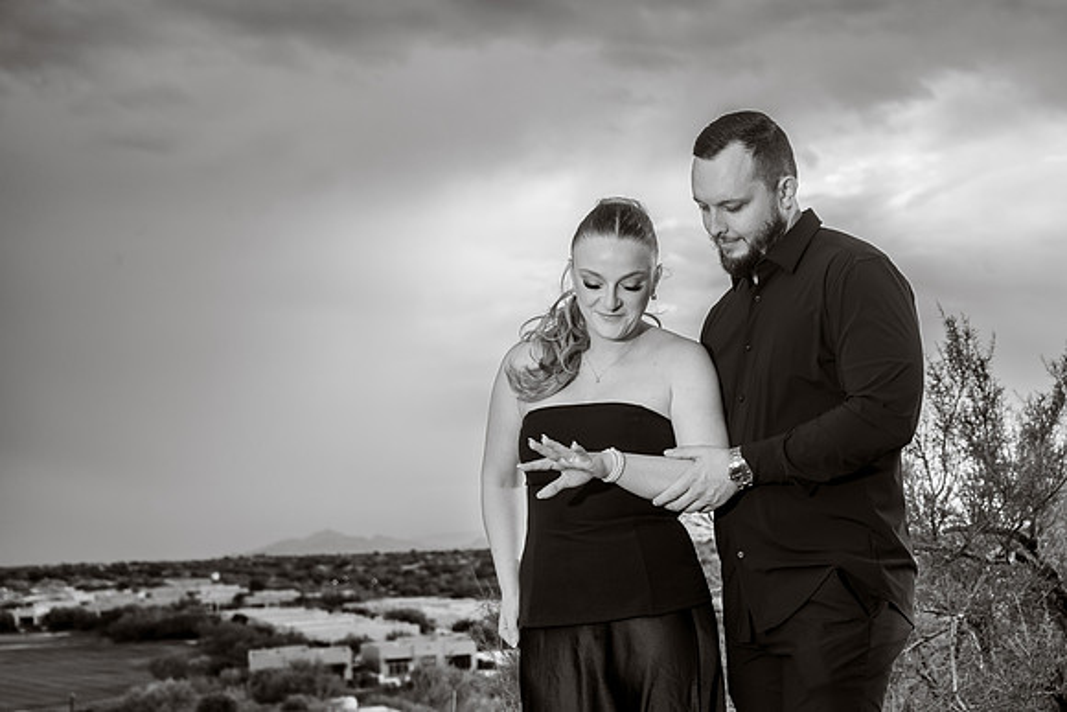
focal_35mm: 63
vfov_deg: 21.6
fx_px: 1868
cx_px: 534
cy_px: 356
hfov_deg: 31.9
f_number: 5.6
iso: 250
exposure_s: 1/250
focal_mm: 63
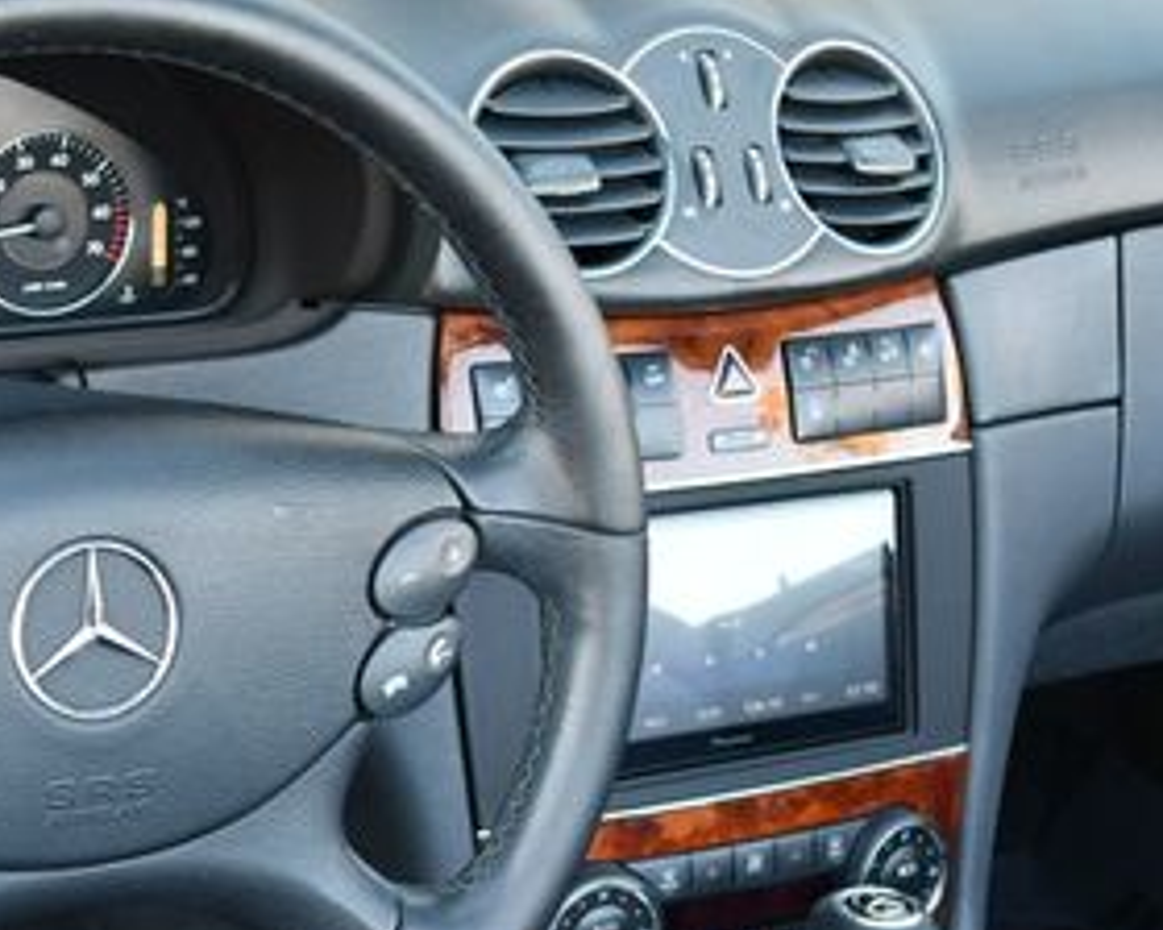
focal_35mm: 86
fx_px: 2960
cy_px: 685
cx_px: 174
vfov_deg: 17.8
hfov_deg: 21.8
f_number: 3.8
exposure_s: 1/250
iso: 800
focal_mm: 20
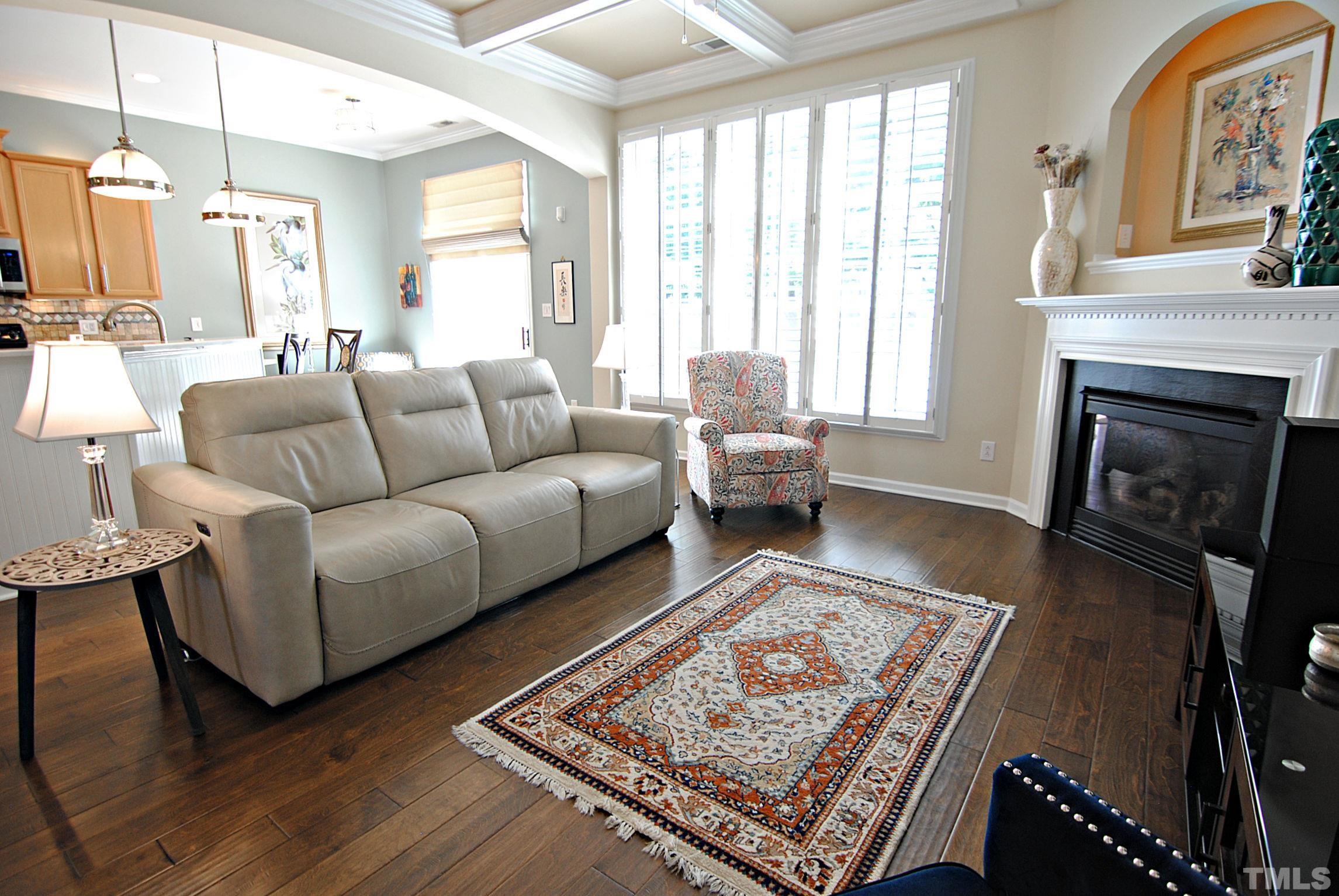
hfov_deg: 94.9
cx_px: 670
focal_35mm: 16
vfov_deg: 72.2
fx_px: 614
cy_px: 448
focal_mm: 11
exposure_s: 1/30
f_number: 2.8
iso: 200
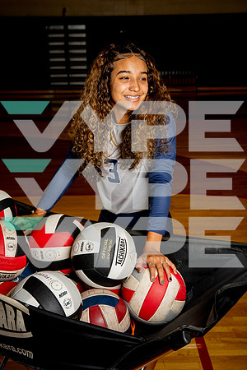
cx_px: 124
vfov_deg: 38.9
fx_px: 525
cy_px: 185
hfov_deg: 26.5
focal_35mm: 51
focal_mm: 51
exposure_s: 1/250
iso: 400
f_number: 7.1
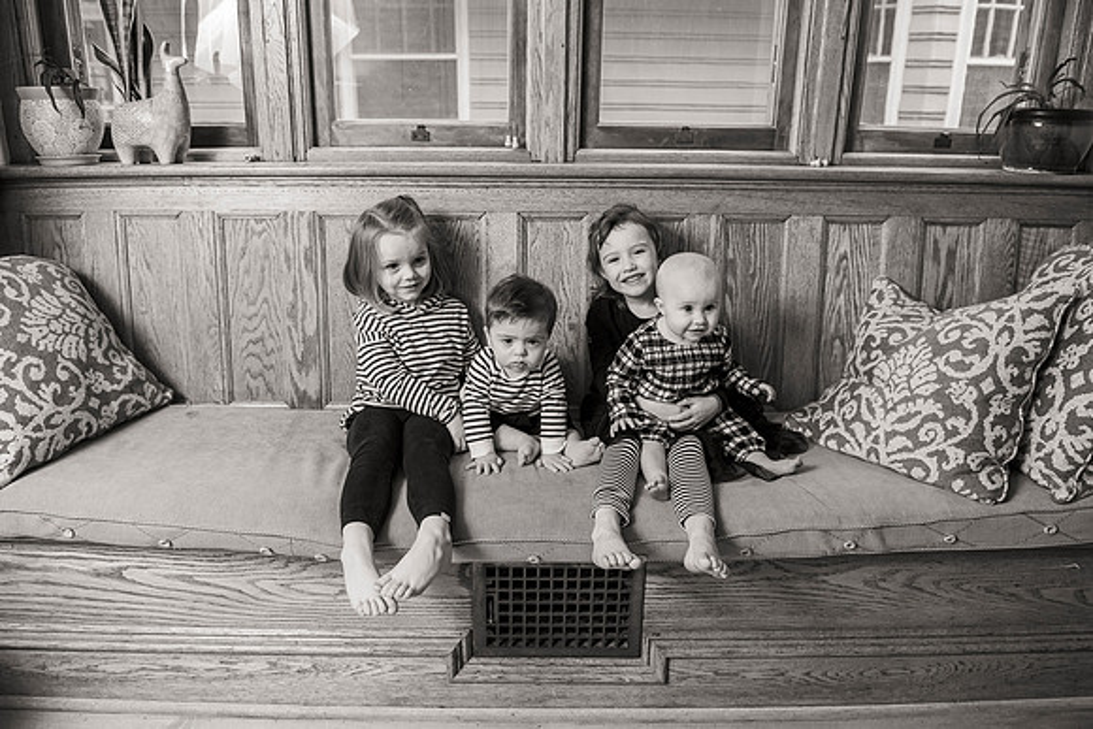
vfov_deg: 50.6
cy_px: 370
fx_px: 772
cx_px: 544
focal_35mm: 25
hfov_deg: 70.6
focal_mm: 24
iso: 500
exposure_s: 1/200
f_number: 4
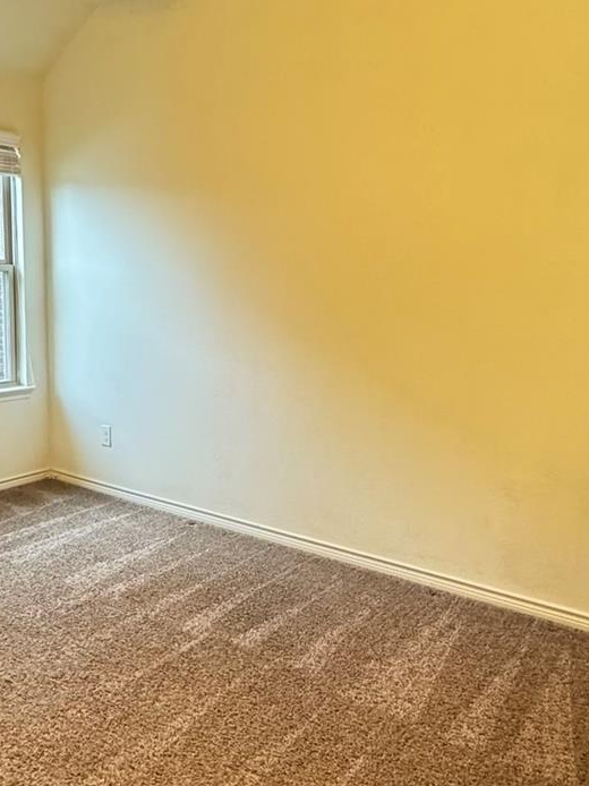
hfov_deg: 45.4
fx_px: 704
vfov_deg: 58.4
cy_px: 398
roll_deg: -1.2
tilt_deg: -10.7
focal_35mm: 31
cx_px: 278
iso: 1250
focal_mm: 2.22
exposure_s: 1/60
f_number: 2.2
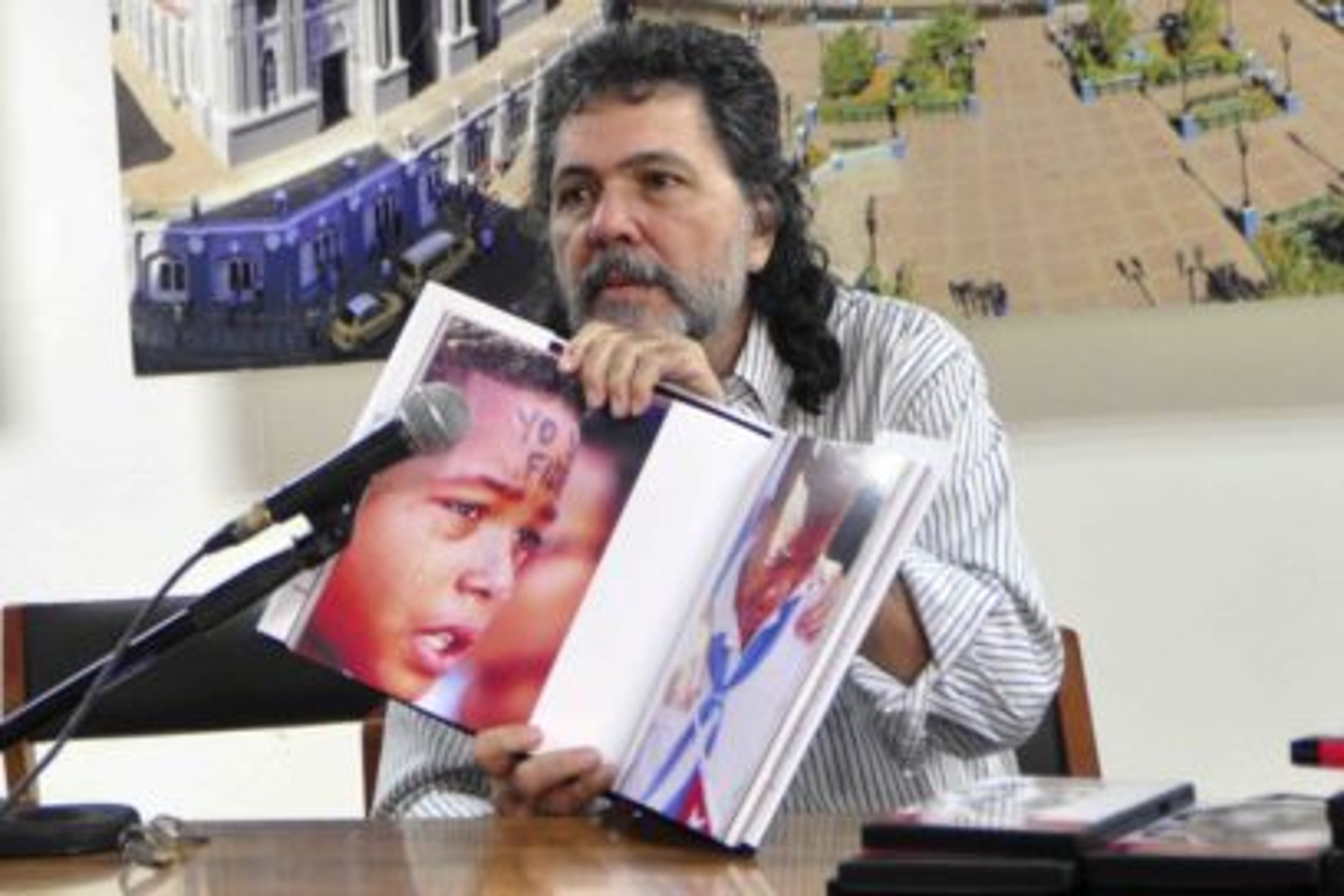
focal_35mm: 52
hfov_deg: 37.9
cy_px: 448
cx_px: 672
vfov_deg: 25.8
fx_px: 1960
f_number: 4.5
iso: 800
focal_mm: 35
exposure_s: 1/30
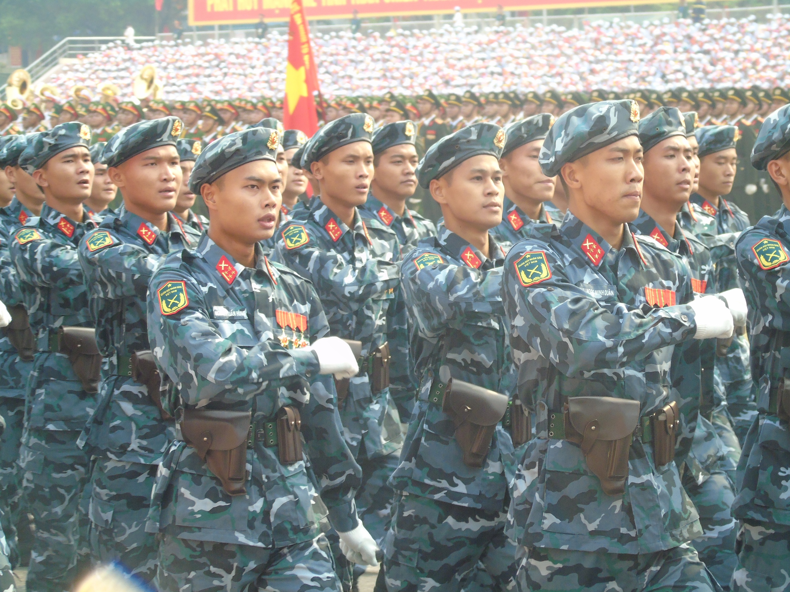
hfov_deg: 12.2
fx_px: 3697
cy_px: 296
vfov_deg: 9.2
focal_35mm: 162
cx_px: 395
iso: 100
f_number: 4.9
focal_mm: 29
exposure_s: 1/125
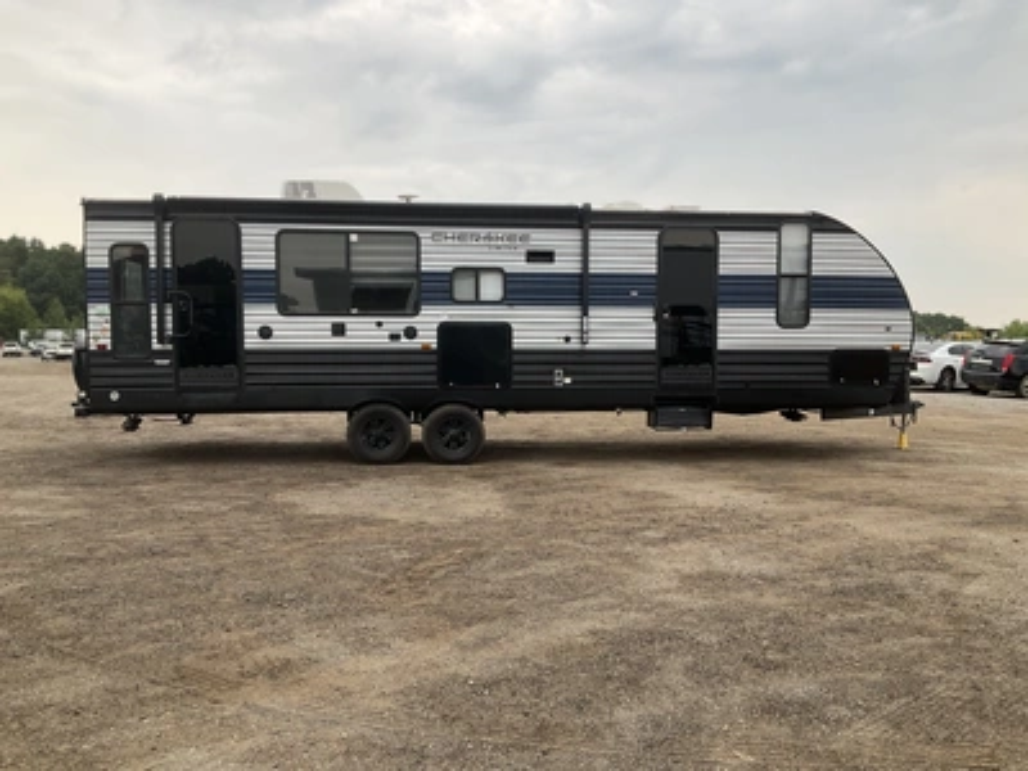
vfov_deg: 48.2
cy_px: 386
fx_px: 861
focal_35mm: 29
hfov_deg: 61.7
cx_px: 514
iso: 20
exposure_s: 1/245
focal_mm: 3
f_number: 1.8
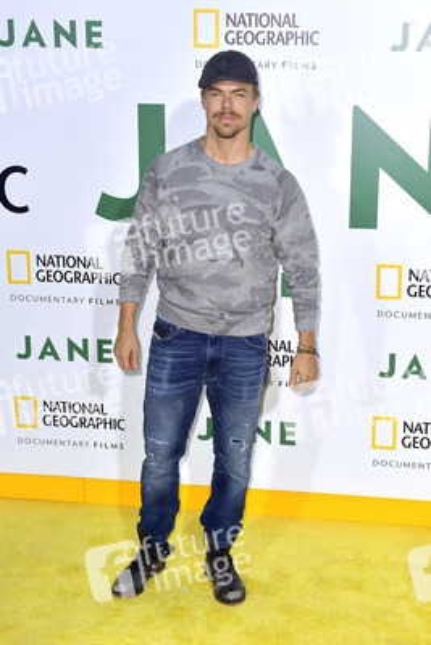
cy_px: 322
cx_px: 216
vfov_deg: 41.1
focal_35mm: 48
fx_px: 861
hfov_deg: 28.1
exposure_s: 1/320
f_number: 6.3
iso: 500
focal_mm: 48
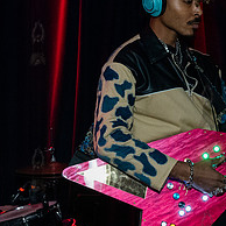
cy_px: 105
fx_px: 724
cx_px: 160
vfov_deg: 17.7
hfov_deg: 17.7
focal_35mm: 98
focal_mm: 34
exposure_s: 1/160
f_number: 5.6
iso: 12800
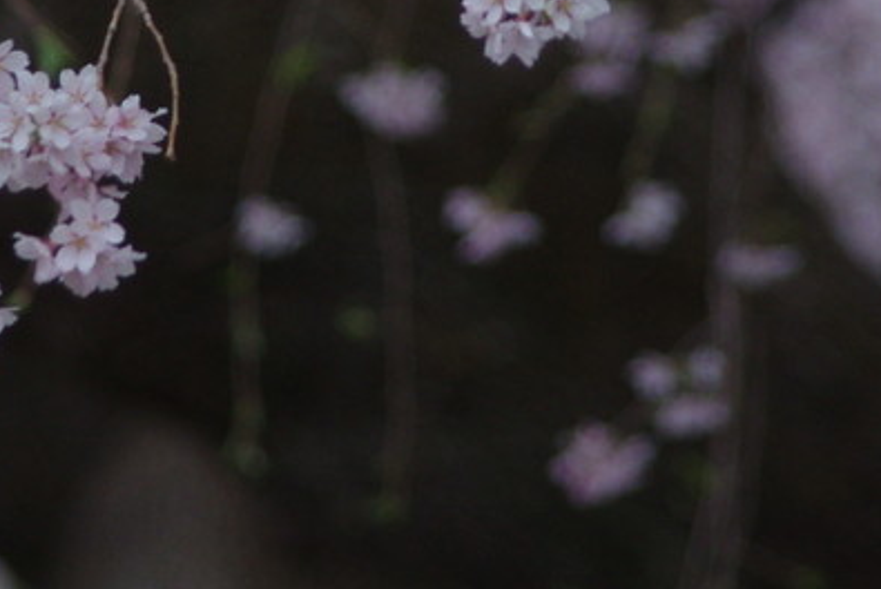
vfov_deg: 1.8
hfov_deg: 2.7
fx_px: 18955
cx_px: 317
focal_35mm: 774
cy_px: -18
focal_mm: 170
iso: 800
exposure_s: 1/250
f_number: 4.5
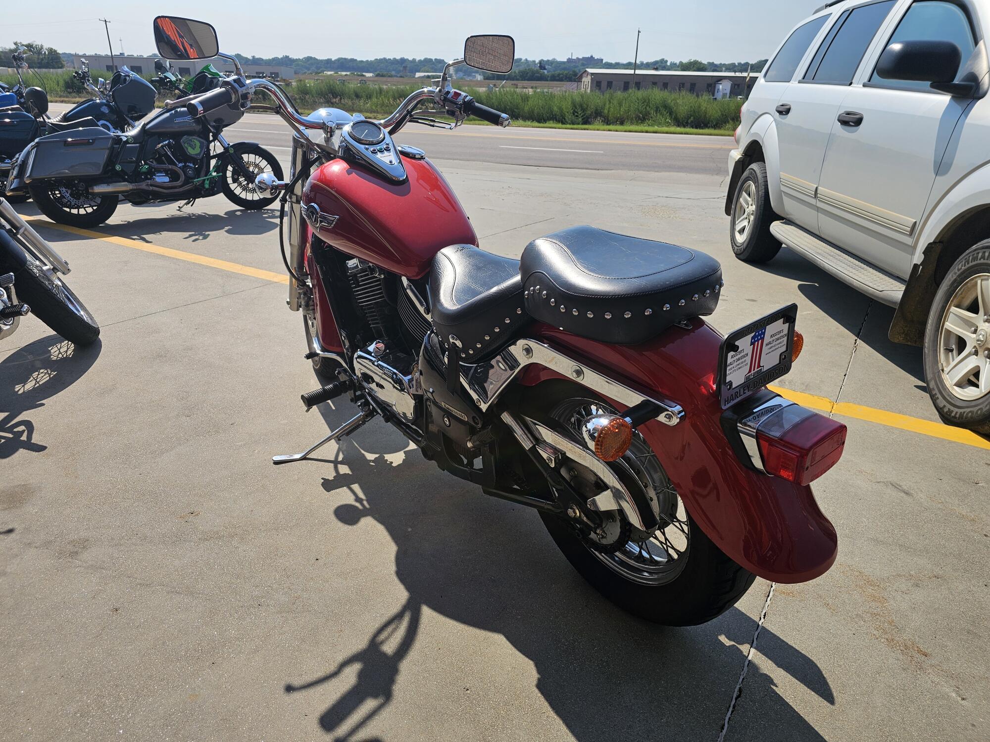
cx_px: 495
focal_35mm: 23
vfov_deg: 58.9
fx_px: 658
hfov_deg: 73.9
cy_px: 371
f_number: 1.7
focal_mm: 6.3
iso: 10
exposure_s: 1/922
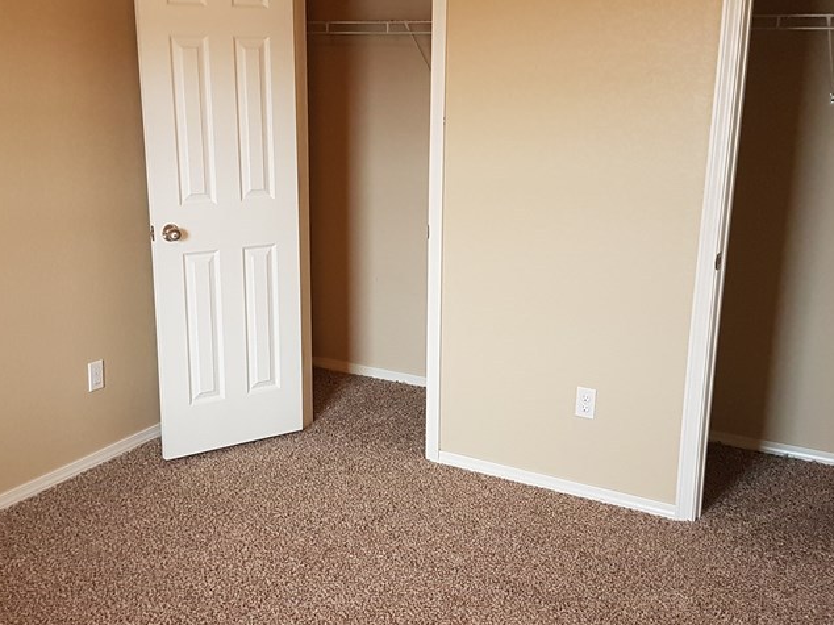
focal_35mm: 42
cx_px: 388
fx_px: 1012
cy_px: 314
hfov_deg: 44.8
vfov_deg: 34.3
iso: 250
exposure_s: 1/20
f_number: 1.7
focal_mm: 4.2
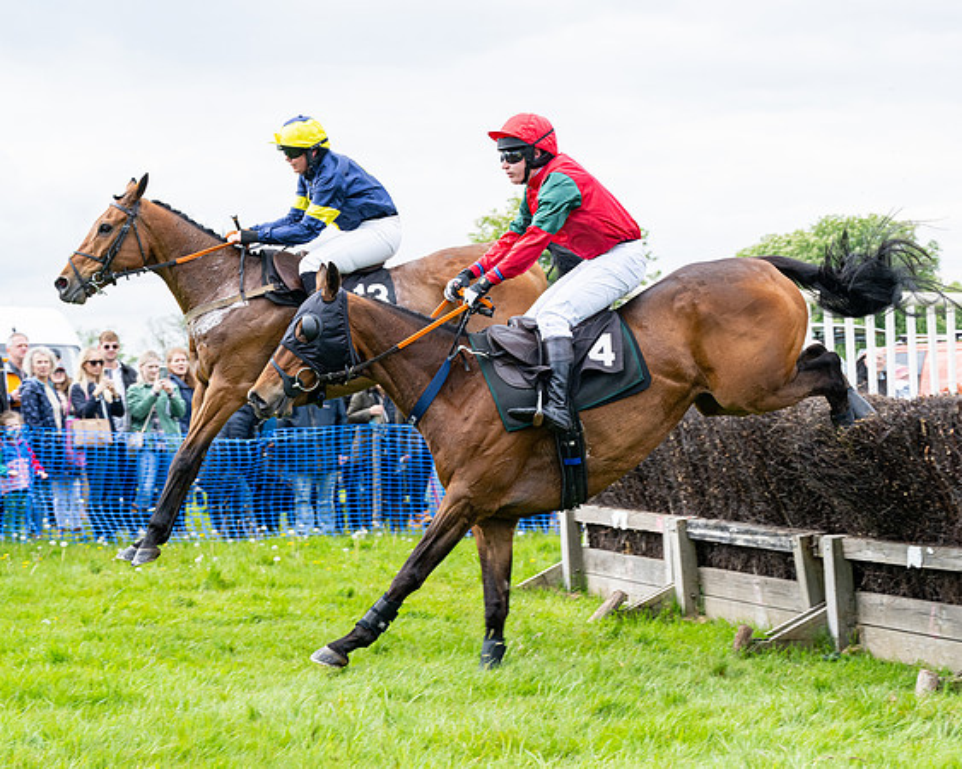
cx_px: 536
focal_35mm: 91
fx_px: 2581
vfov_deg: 16.9
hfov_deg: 21.1
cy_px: 391
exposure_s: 1/640
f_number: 6.3
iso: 400
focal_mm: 70
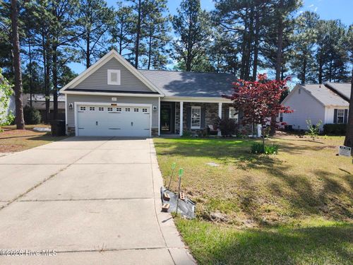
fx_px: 235
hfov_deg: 73.9
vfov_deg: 58.9
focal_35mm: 23
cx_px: 176
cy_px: 132
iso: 25
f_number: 1.8
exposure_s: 1/963
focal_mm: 5.54
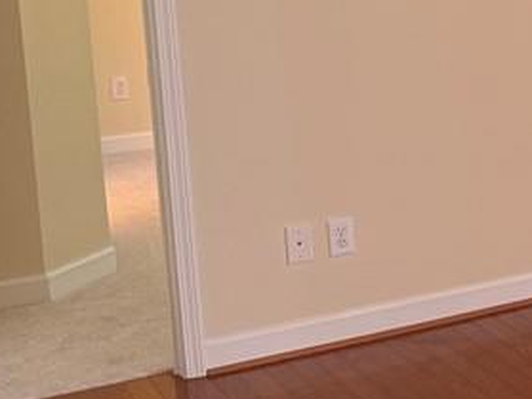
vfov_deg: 16.6
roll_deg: +0.5
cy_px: 74
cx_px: 833
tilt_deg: -8.5
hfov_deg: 19.1
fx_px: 1352
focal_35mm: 88
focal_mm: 6.76
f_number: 1.78
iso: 200
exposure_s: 1/120
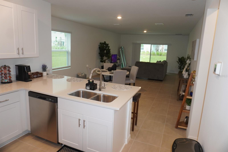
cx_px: 114
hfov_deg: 73.7
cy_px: 76
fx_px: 152
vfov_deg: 53.2
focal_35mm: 24
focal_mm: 16
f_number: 4
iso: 800
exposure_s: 1/160
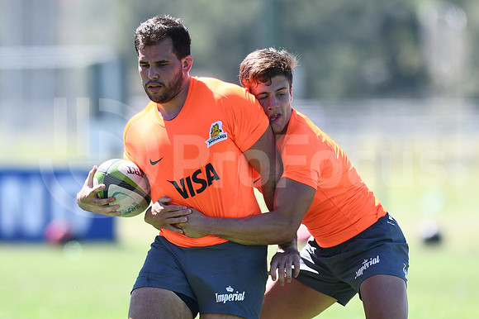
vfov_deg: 3.1
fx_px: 5984
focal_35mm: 450
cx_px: 240
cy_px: 160
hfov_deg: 4.6
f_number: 2.8
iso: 250
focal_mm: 300
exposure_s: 1/1600
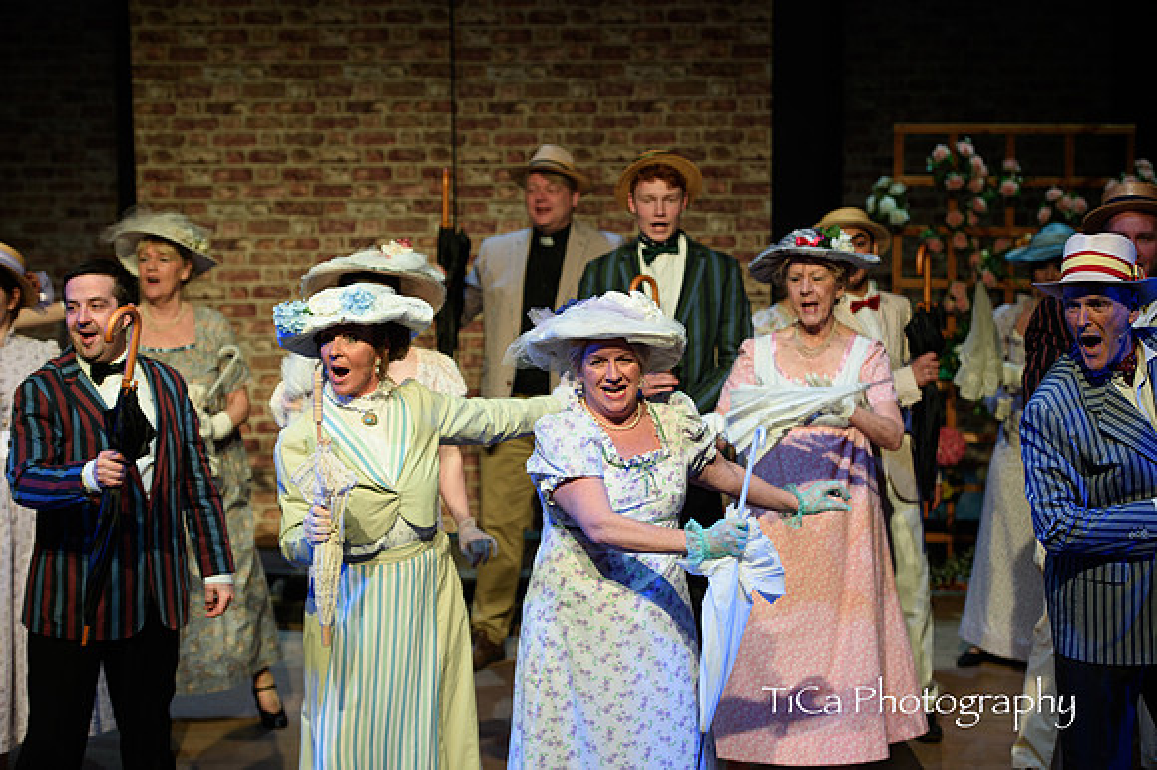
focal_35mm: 98
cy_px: 385
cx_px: 578
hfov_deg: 20.8
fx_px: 3148
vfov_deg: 13.9
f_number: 2.8
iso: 800
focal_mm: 98
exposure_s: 1/160
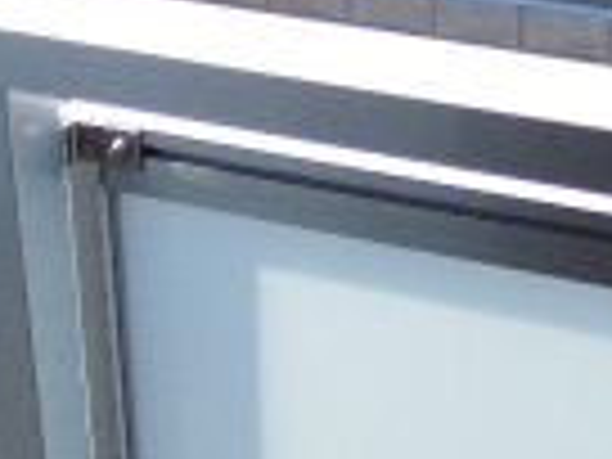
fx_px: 1662
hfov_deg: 20.8
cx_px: 374
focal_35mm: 94
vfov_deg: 15.4
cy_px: -32
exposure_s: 1/400
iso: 100
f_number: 2.8
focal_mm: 3.58
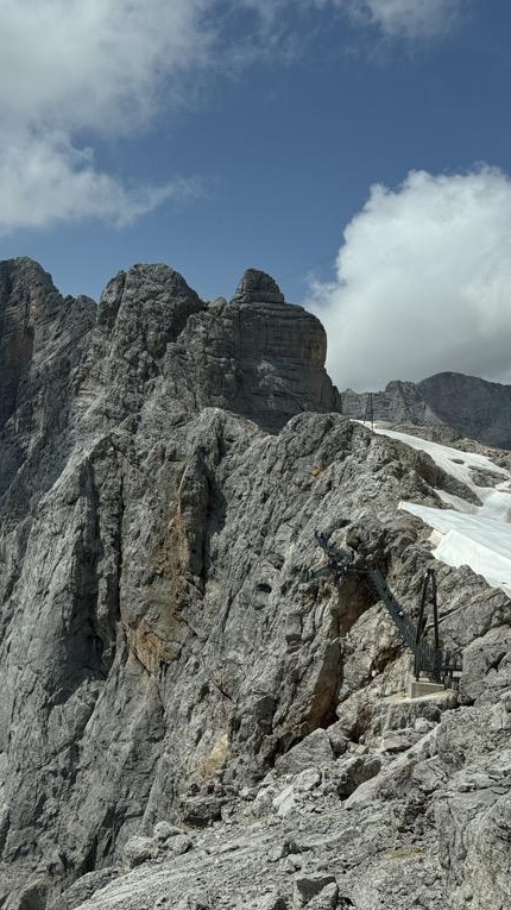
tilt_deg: -3.7
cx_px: 72
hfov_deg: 32.4
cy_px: 454
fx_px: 844
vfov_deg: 56.6
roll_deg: -1.5
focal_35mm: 35
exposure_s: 1/10417
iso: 80
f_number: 1.78
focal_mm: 6.76
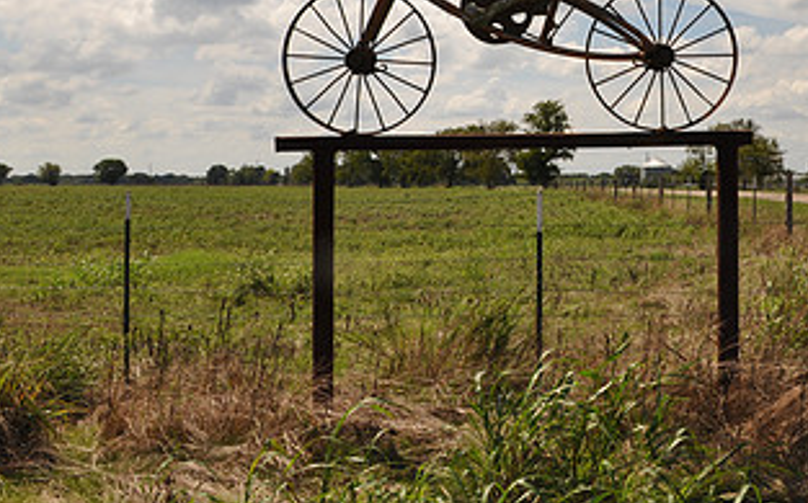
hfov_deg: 38.9
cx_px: 571
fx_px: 1122
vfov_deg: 24.8
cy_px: 81
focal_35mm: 51
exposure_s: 1/160
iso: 200
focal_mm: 18
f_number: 13
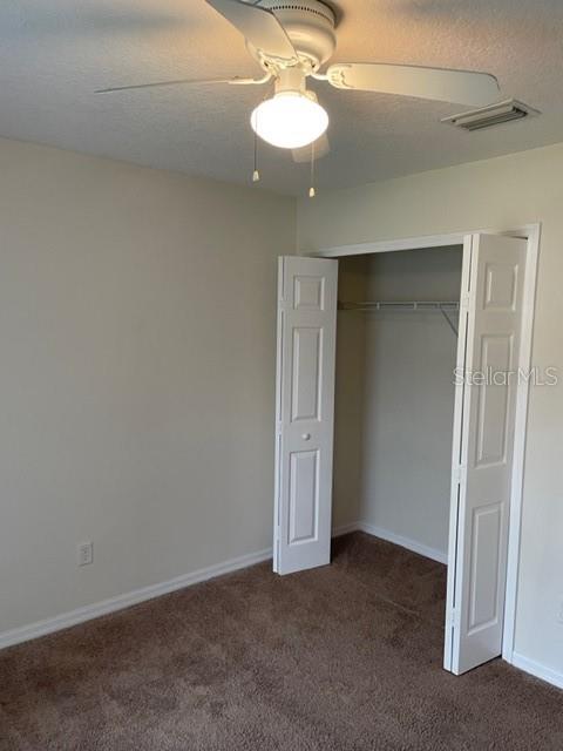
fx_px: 564
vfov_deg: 67.3
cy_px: 376
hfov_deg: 53.1
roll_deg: -0.4
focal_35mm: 26
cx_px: 282
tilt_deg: -6.2
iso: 100
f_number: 1.6
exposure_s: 1/60
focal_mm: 4.2
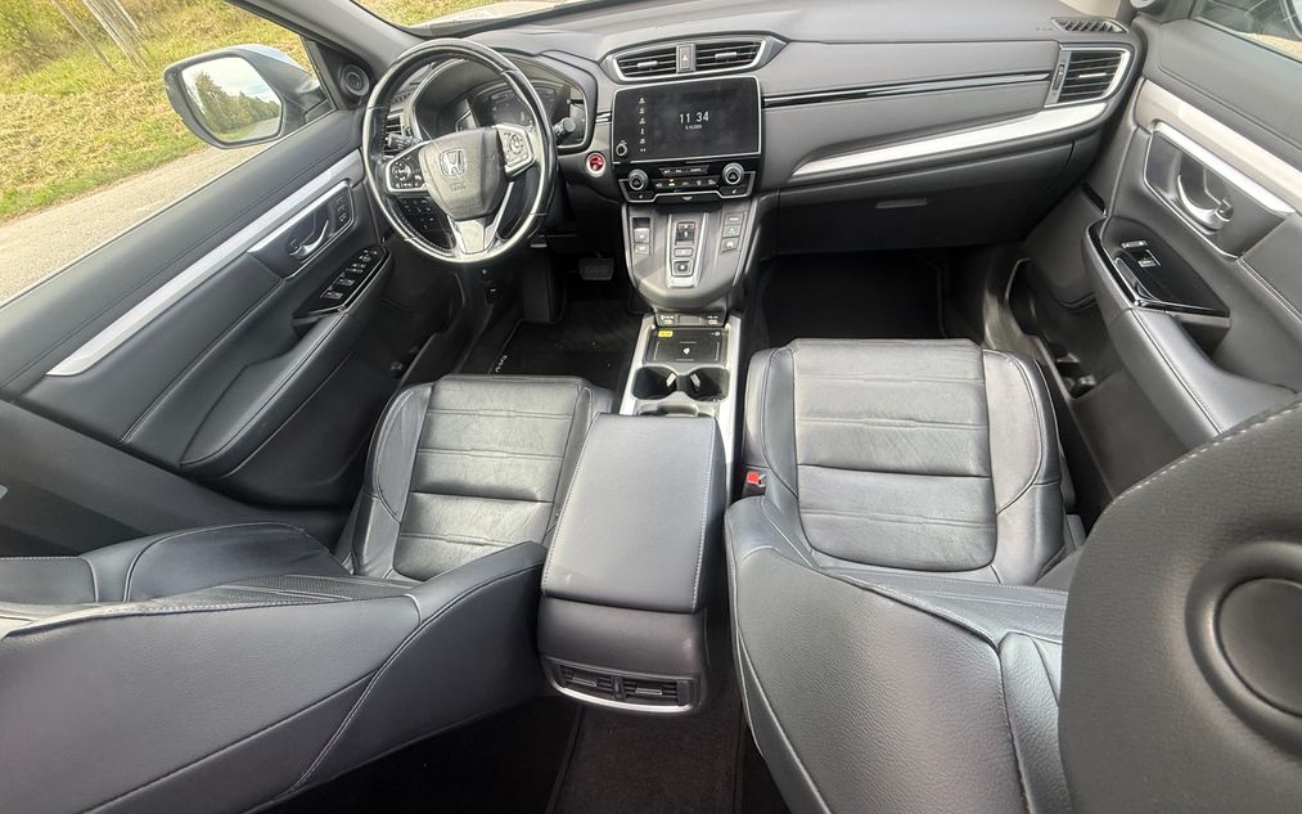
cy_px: 401
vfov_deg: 74.8
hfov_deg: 101.5
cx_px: 648
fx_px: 532
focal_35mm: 15
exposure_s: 1/99
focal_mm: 2.22
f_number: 2.2
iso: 125
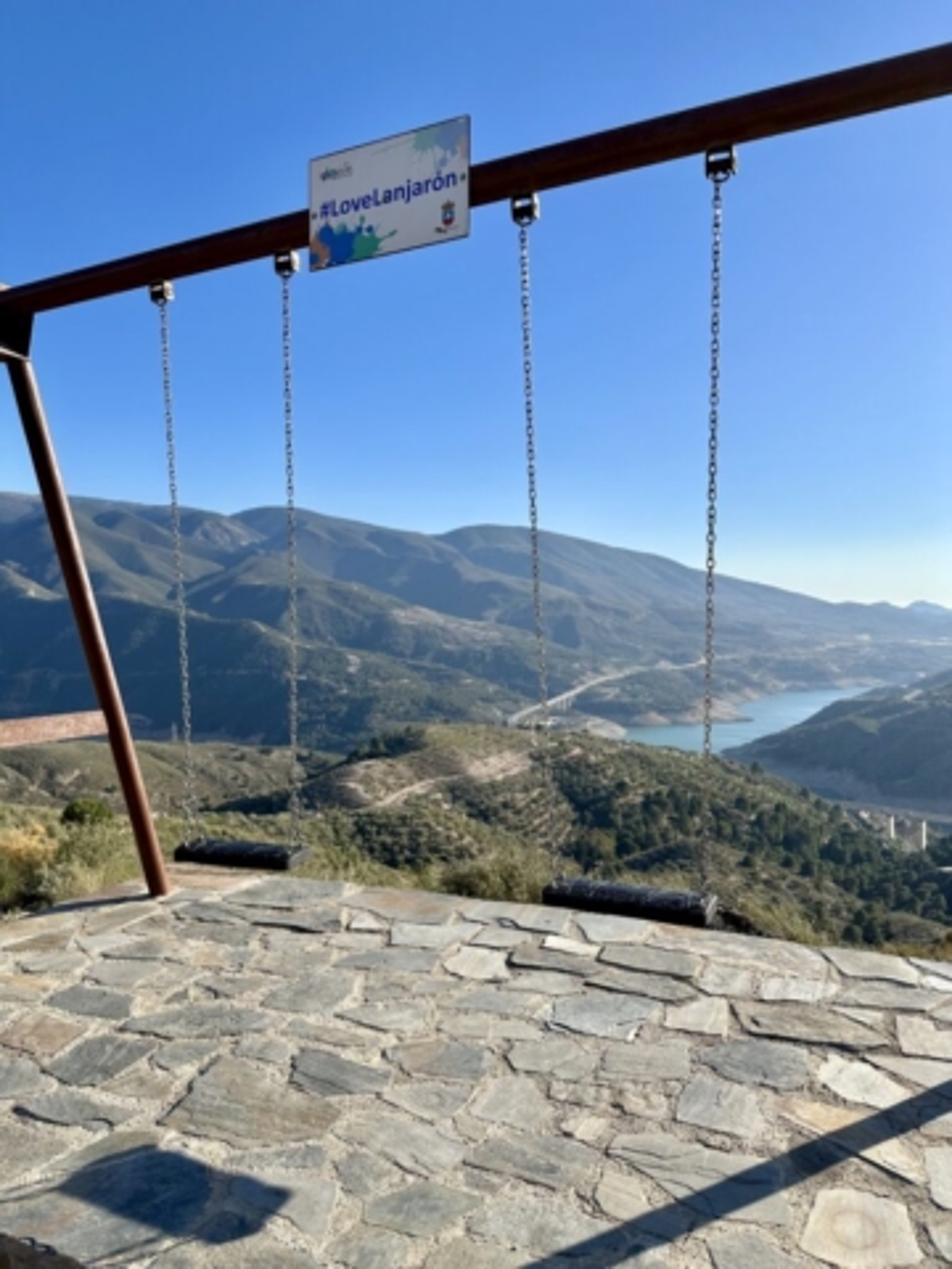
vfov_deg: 71.6
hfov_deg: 56.8
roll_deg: +1.5
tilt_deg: -1.6
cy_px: 634
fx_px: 880
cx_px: 476
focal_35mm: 24
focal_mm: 6.86
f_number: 1.78
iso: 80
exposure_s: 1/4545
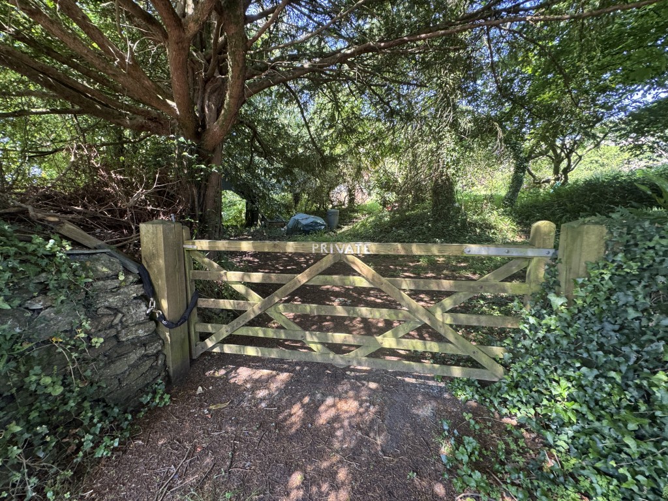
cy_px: 250
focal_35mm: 14
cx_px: 334
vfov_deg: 85.7
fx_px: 270
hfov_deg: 102.1
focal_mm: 2.22
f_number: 2.2
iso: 125
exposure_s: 1/99
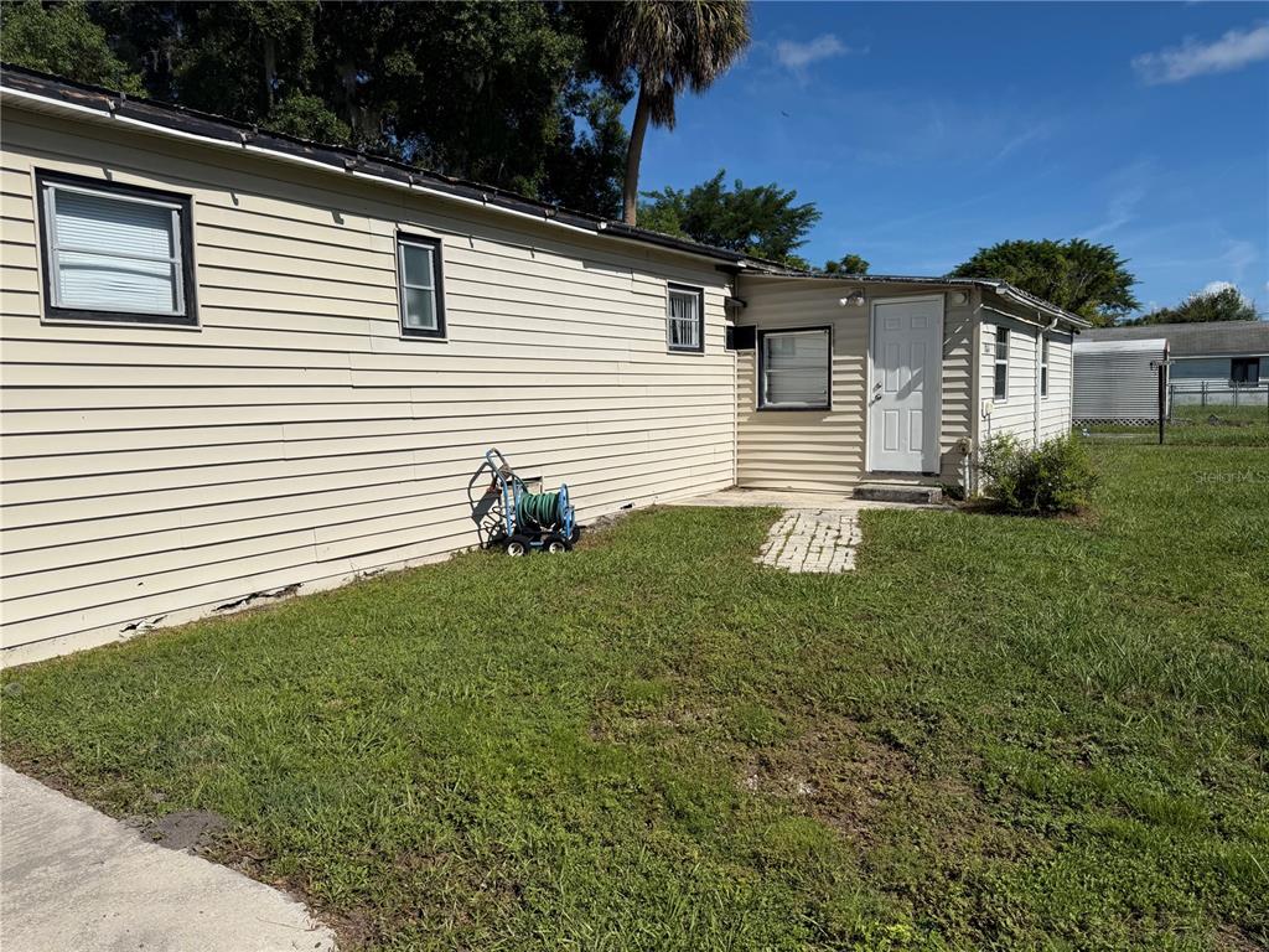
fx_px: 880
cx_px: 634
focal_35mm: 24
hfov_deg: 71.6
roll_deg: +1.9
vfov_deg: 56.8
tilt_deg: -5.3
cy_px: 476
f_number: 1.78
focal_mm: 6.76
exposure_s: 1/10309
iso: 80
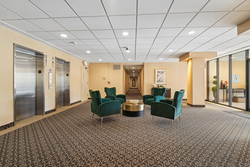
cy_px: 84
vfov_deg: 73.7
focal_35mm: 16
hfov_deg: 96.7
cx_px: 125
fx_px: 111
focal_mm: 16
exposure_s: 1/1.67
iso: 400
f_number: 8
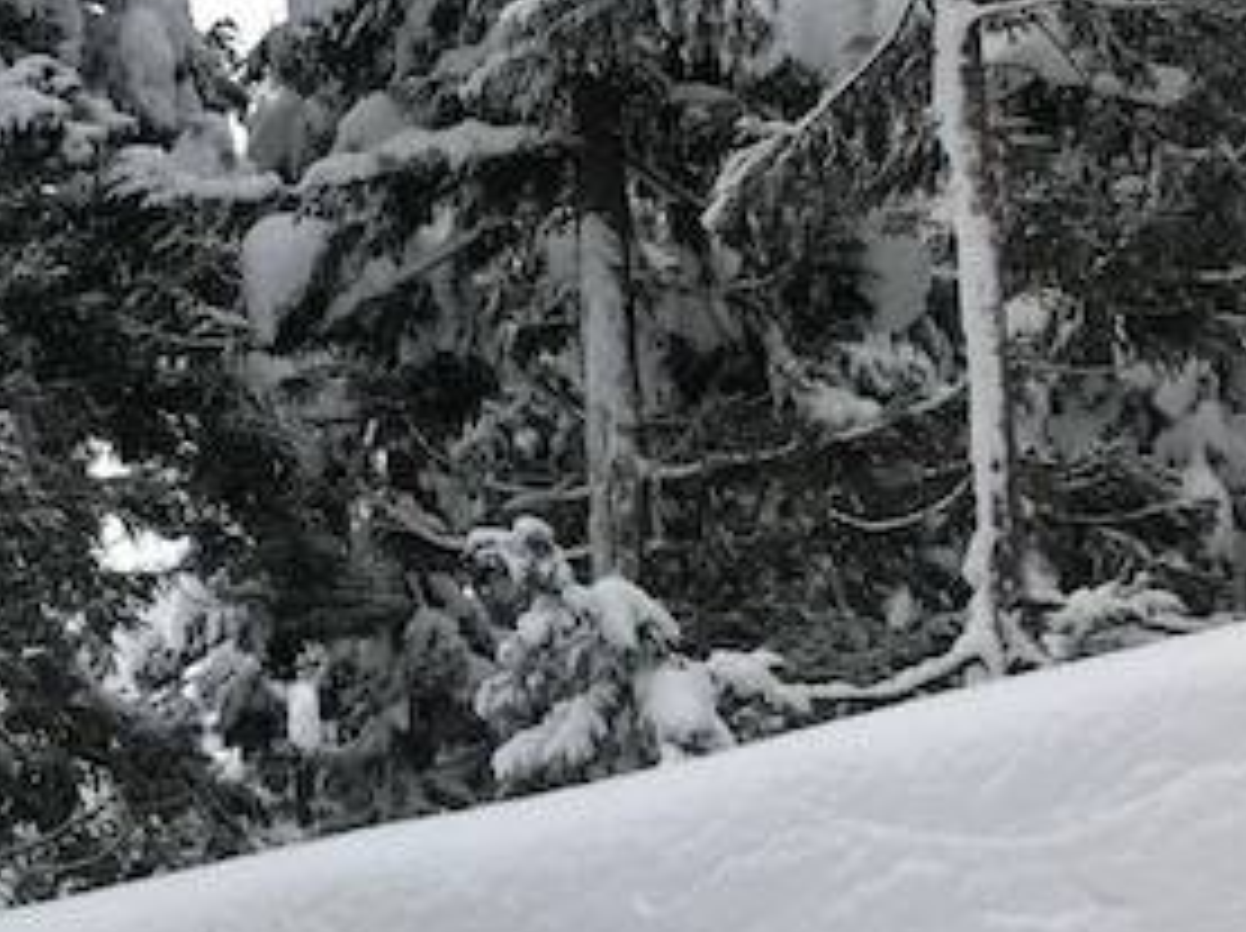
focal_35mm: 81
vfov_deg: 18.1
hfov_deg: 22.6
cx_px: -171
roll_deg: -0.4
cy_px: 657
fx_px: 2912
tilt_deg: +8.9
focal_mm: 3.99
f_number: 1.8
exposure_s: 1/1100
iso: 20
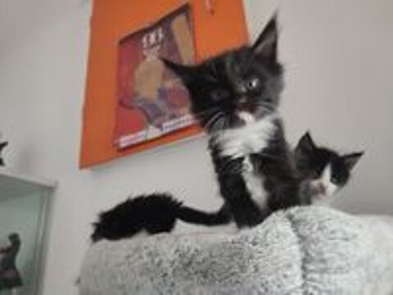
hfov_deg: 69.4
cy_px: 148
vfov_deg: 54.9
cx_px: 196
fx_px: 284
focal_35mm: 25
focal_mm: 6.04
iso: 938
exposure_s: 1/20
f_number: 1.9
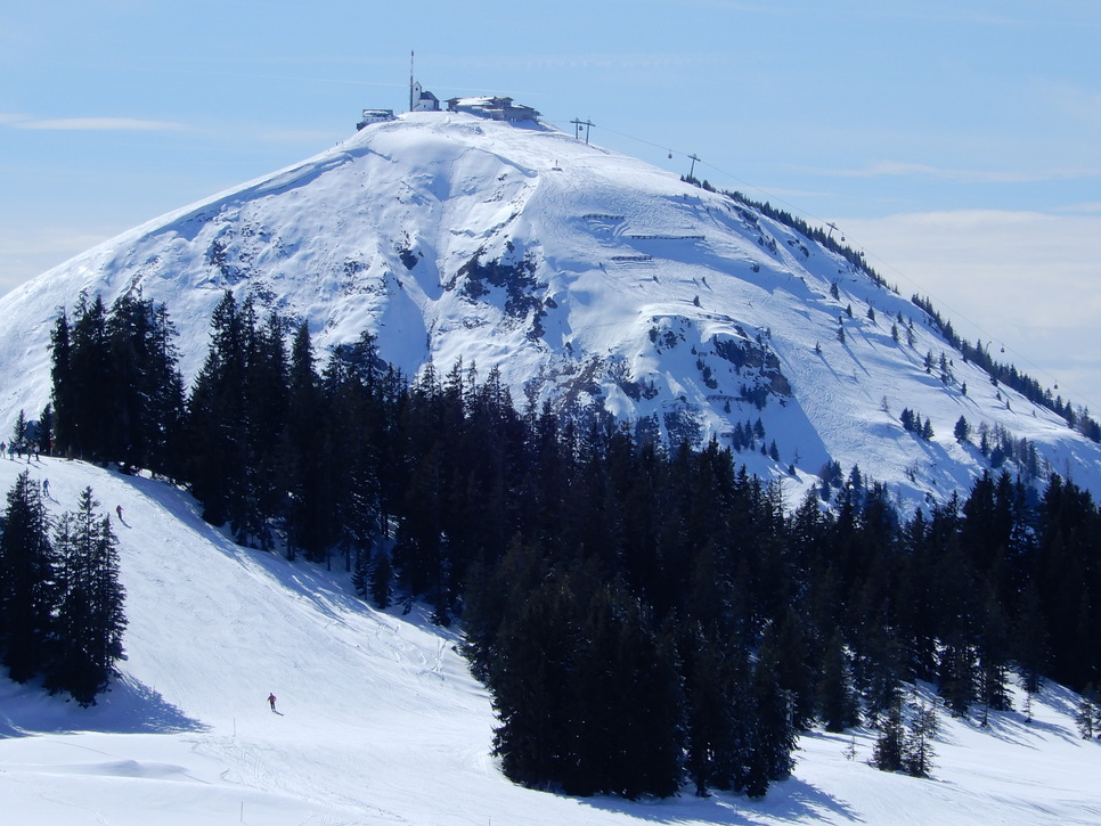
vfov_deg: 5.6
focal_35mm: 265
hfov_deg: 7.5
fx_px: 8431
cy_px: 387
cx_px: 566
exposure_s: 1/1000
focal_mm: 35.7
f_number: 5.6
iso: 80
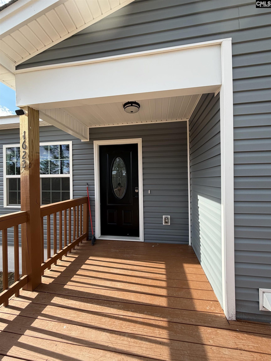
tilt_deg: -0.2
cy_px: 180
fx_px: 146
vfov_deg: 102.1
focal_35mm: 14
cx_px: 136
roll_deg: +0.8
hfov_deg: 85.7
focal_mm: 2.22
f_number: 2.2
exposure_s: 1/502
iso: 50
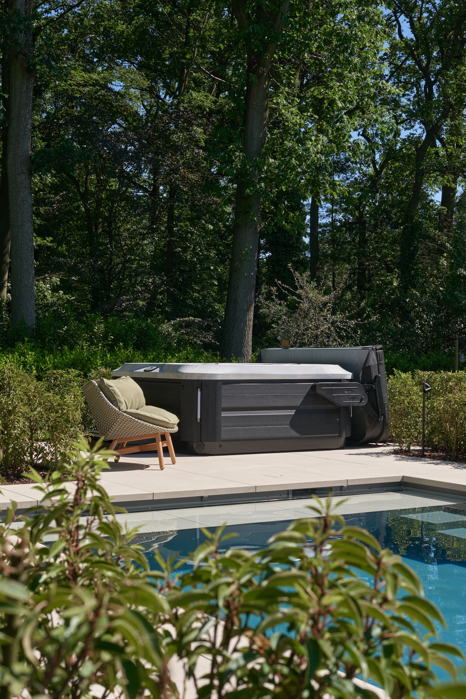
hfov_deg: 27.0
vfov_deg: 39.6
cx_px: 233
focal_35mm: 50
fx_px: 970
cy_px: 350
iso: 400
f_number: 10
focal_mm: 50
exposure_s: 1/1250
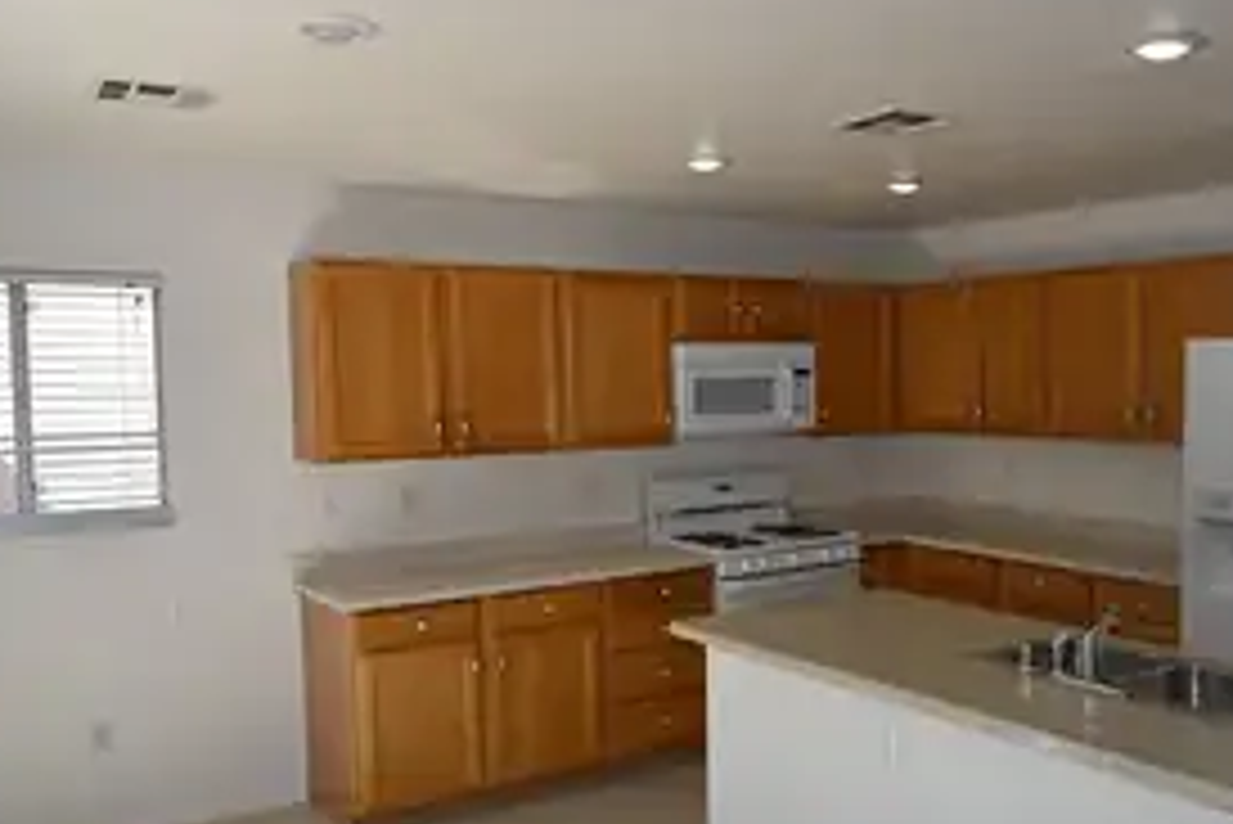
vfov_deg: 37.9
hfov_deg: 53.2
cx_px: 832
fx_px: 1199
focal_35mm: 35
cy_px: 448
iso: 64
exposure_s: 1/100
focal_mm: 24
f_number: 5
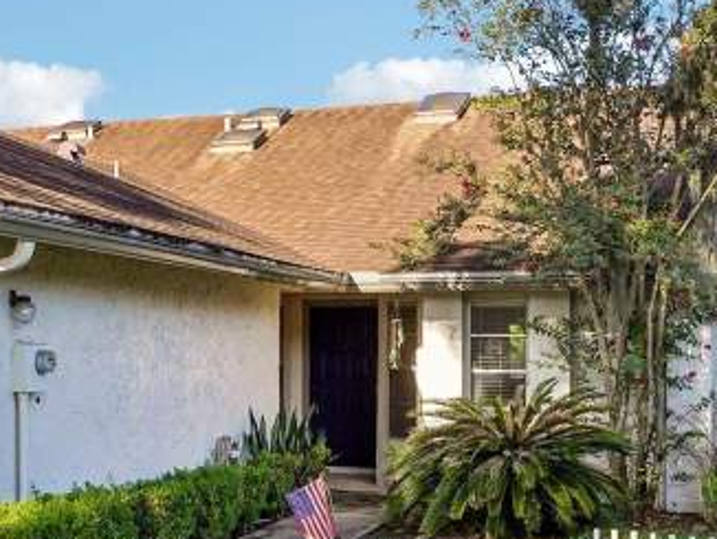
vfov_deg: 22.2
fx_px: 1368
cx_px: 119
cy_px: 349
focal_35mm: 66
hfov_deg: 28.6
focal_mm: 28
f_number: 20
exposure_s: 1/30
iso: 250
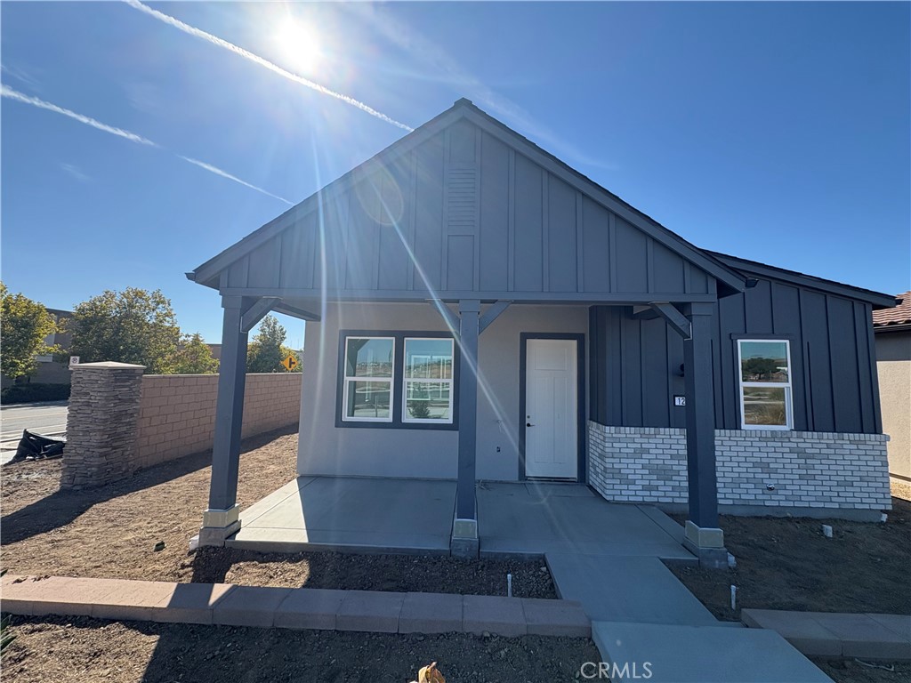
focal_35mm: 14
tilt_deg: +4.8
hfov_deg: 102.1
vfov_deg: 85.7
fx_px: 368
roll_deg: -1.3
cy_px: 342
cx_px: 456
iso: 64
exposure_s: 1/1370
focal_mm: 2.22
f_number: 2.2
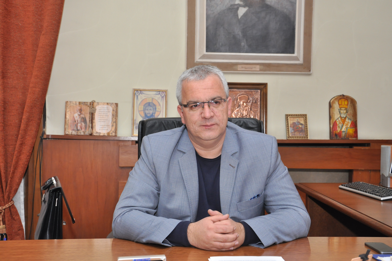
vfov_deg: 25.7
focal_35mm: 52
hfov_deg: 37.9
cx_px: 196
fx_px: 571
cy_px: 130
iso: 800
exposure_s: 1/125
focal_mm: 35
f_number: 6.7
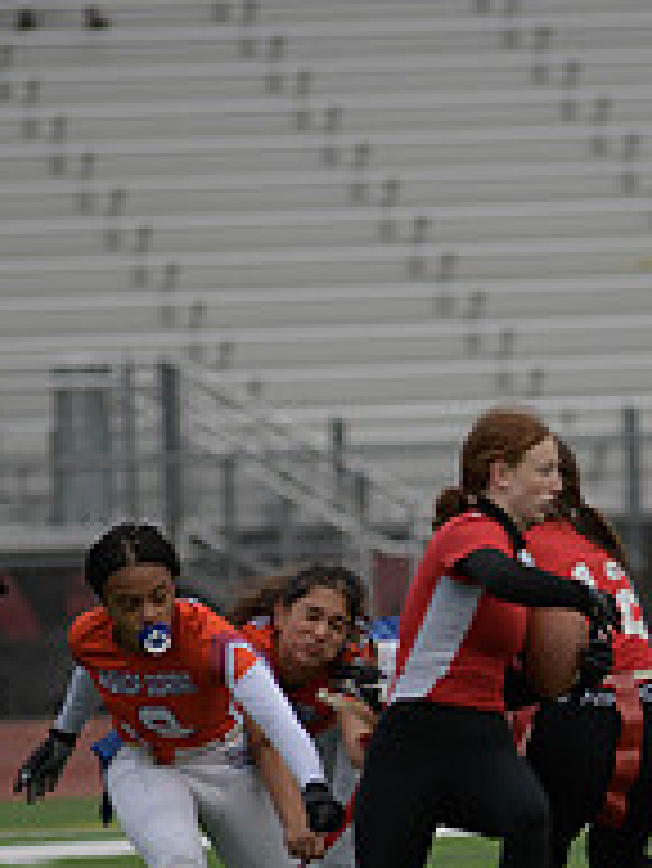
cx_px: 558
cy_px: 690
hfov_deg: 2.9
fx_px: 13020
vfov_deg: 3.8
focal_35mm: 519
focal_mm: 180
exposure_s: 1/200
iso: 80
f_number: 2.8
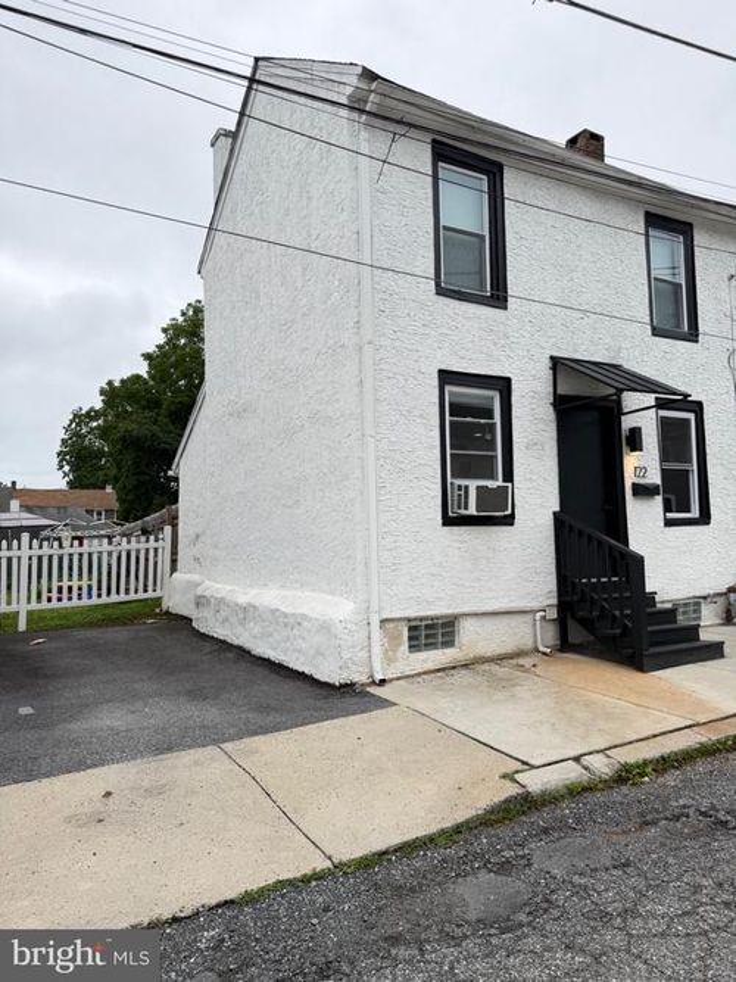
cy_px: 491
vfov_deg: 71.6
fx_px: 681
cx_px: 368
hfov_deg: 56.8
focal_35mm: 24
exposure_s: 1/2169
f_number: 1.78
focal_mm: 6.76
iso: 80
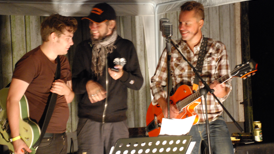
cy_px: 74
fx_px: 588
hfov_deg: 26.2
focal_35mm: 81
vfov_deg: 14.9
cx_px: 136
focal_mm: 50
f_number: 5
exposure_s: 1/6
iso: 1600
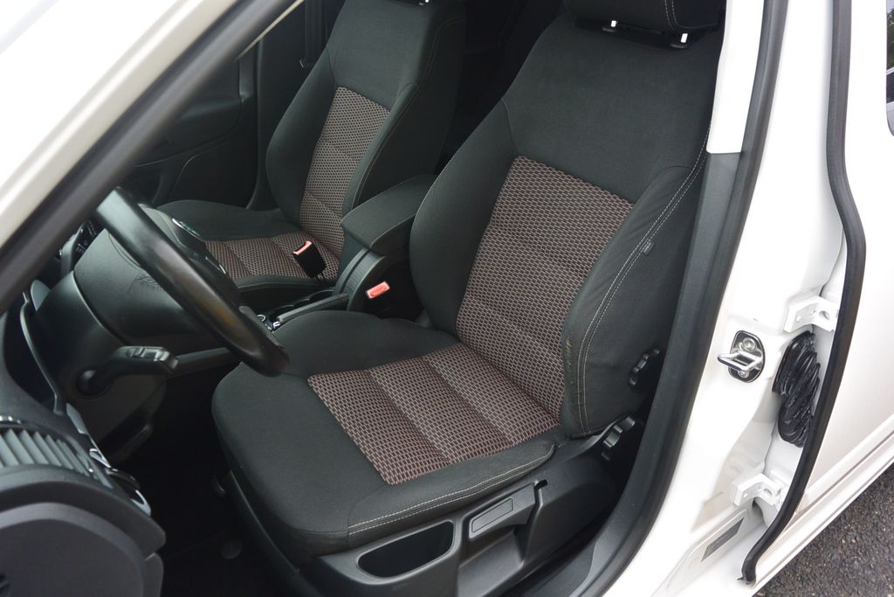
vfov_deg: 47.9
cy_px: 298
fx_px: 671
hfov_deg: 67.4
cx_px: 447
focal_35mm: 27
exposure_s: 1/125
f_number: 3.5
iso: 160
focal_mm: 10
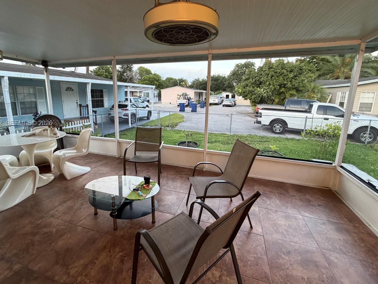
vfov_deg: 77.7
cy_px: 124
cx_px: 184
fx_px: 175
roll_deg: -0.5
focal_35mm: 16
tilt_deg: -9.5
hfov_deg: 94.5
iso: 320
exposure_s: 1/120
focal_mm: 2.22
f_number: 2.2
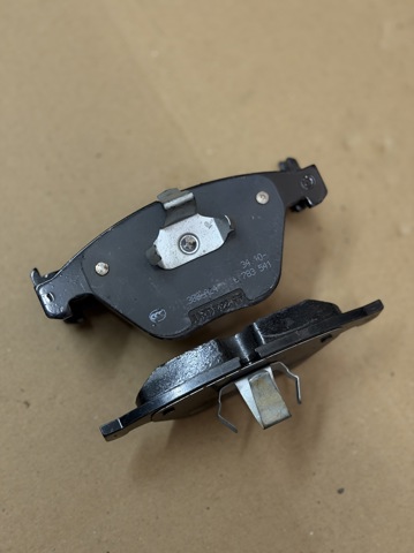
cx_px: 207
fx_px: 767
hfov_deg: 30.2
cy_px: 276
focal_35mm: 48
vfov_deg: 39.7
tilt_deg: -73.8
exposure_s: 1/33
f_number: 1.78
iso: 320
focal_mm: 6.76
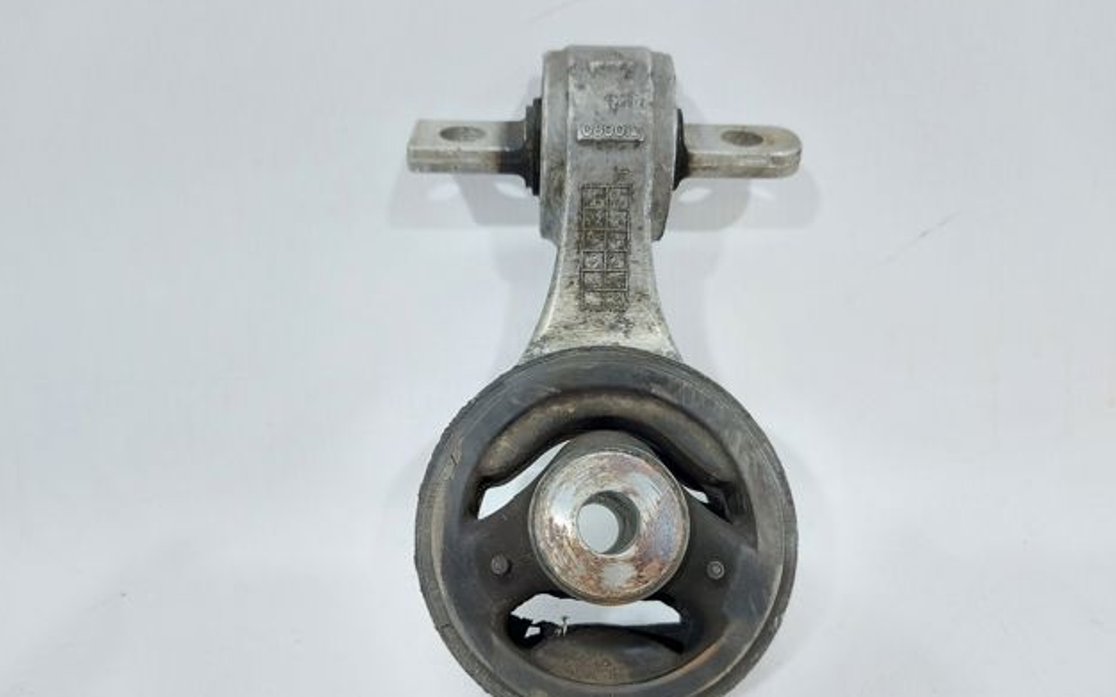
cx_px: 547
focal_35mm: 26
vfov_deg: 47.5
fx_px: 791
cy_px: 379
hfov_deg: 70.4
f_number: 1.8
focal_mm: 5.23
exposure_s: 1/50
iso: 125
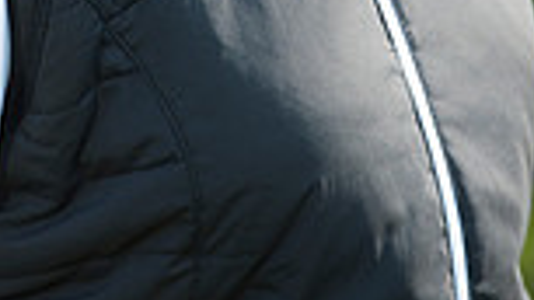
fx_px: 8721
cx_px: 236
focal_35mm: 616
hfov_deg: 3.5
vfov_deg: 2.0
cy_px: -356
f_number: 4.5
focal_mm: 200
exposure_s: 1/320
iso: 200
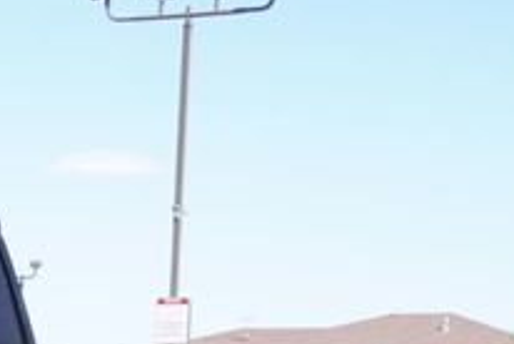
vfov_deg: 8.1
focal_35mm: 156
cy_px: 838
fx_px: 2237
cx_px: -170
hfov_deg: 12.7
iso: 100
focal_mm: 21
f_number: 6.3
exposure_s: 1/160
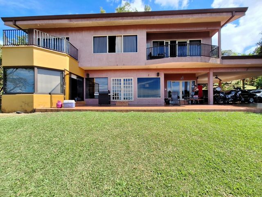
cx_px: 131
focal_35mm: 13
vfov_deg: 89.9
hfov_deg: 106.2
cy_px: 98
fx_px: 98
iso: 40
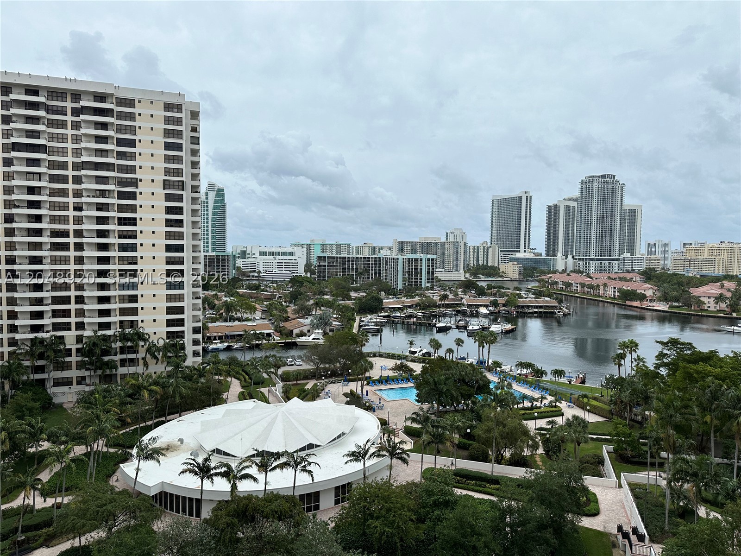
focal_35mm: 24
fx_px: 514
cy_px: 278
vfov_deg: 56.8
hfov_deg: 71.6
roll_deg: -1.2
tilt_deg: -2.6
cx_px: 370
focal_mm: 6.86
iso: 80
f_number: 1.78
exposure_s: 1/2110
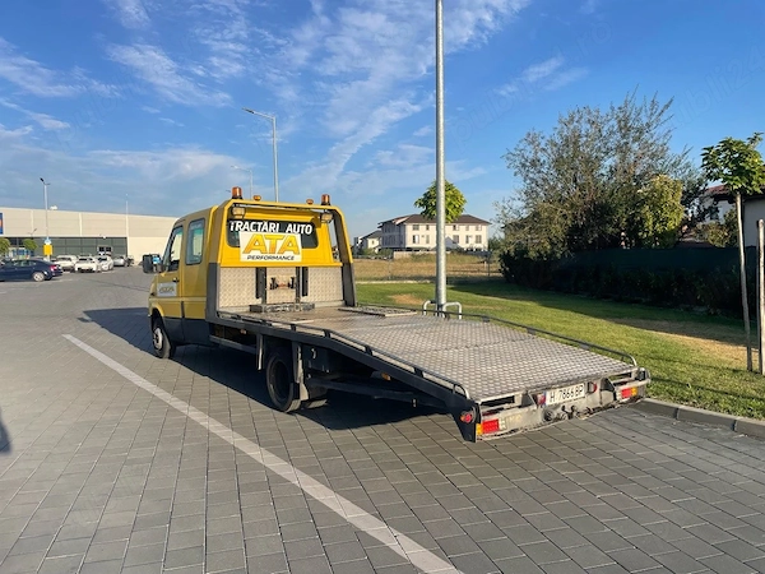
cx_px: 382
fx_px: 575
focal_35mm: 26
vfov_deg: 53.1
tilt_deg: -2.0
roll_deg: -0.2
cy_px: 287
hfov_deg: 67.3
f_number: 1.6
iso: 32
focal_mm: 4.2
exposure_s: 1/2817
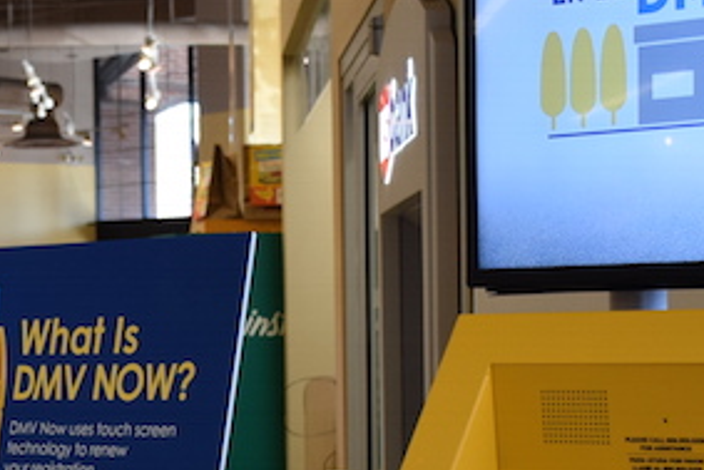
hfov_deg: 16.0
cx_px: 104
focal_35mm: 127
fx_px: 2485
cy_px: 484
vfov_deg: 10.7
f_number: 4
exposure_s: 1/60
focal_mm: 24
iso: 400
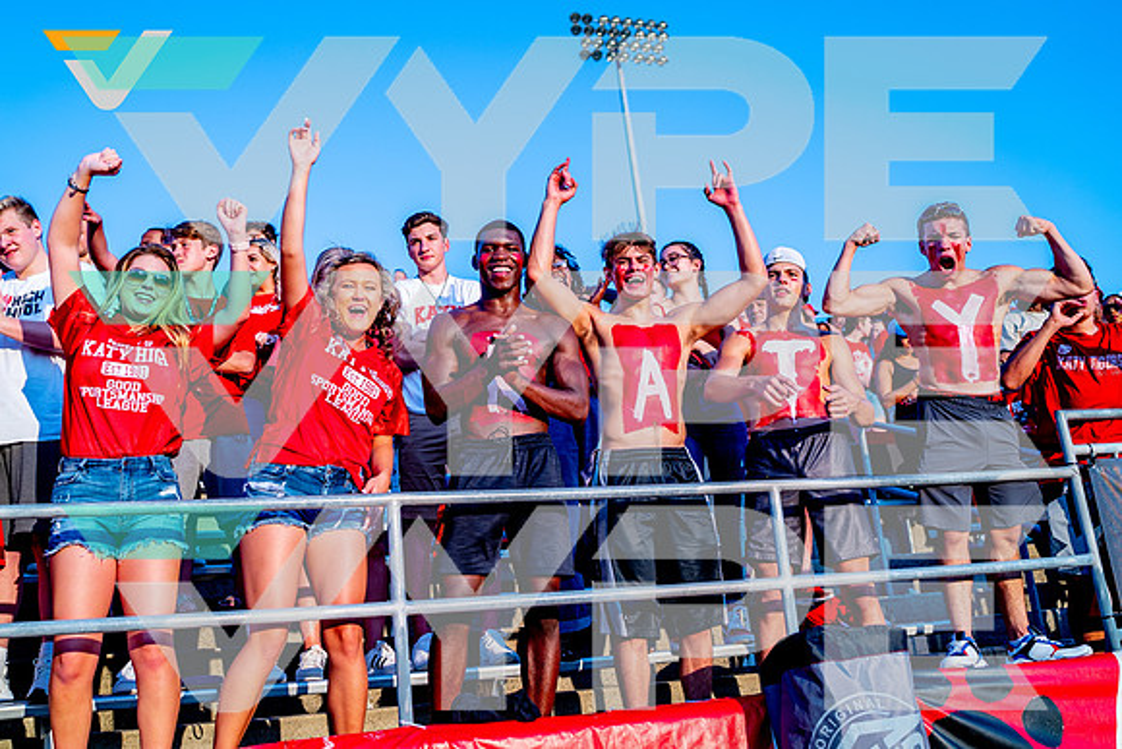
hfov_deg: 50.3
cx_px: 509
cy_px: 340
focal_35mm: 38
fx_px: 1192
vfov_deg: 34.8
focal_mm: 35
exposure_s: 1/2000
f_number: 2.8
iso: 400
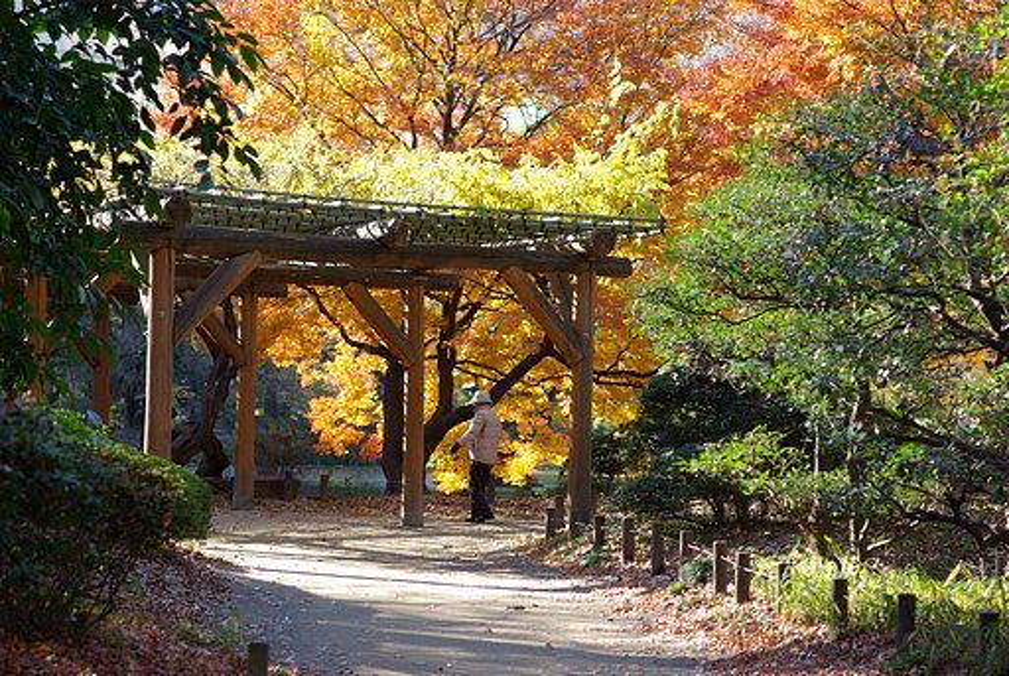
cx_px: 504
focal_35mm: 105
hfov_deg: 19.4
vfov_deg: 13.1
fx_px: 2947
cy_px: 338
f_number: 3.5
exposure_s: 1/180
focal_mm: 70
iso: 100
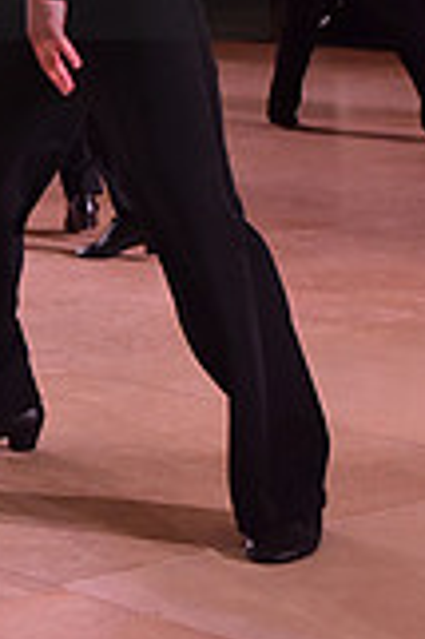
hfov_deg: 8.4
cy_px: -91
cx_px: -276
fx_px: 2821
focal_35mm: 159
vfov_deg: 12.7
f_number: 7.1
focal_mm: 44
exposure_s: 1/320
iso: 2500
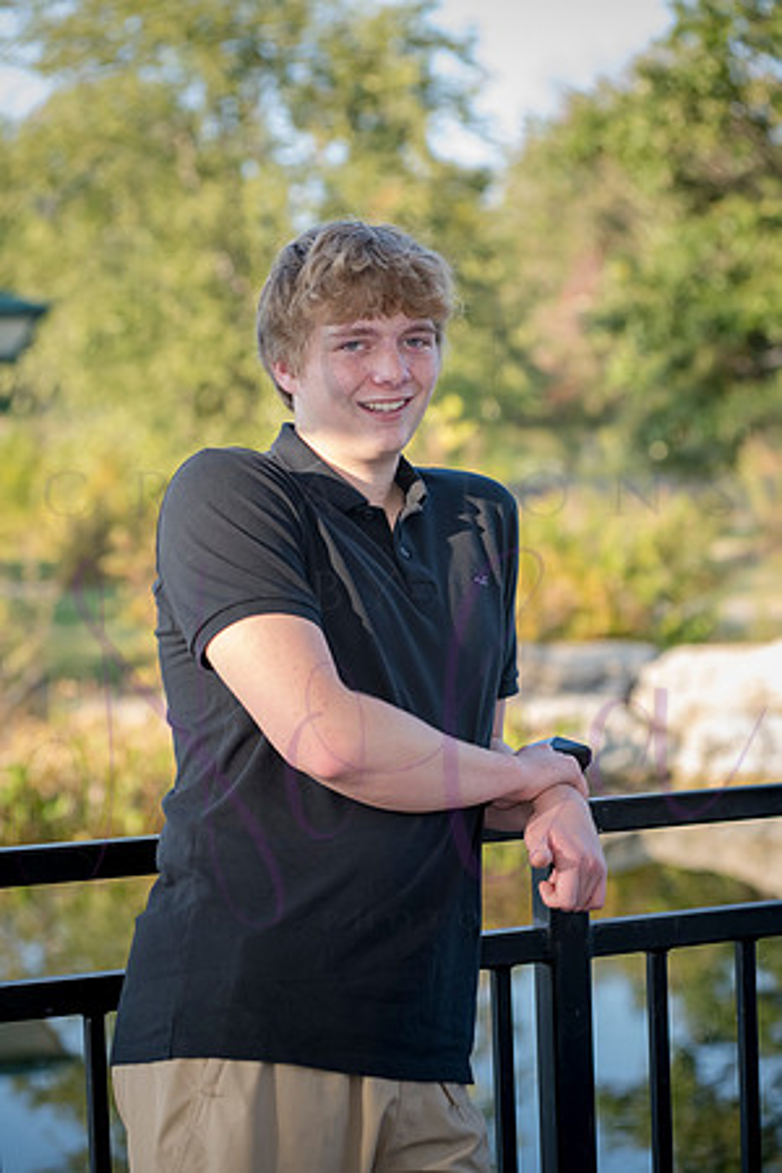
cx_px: 391
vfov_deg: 25.4
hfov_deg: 17.1
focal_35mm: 80
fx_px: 2606
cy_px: 586
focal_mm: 80
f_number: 4.5
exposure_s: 1/640
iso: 800
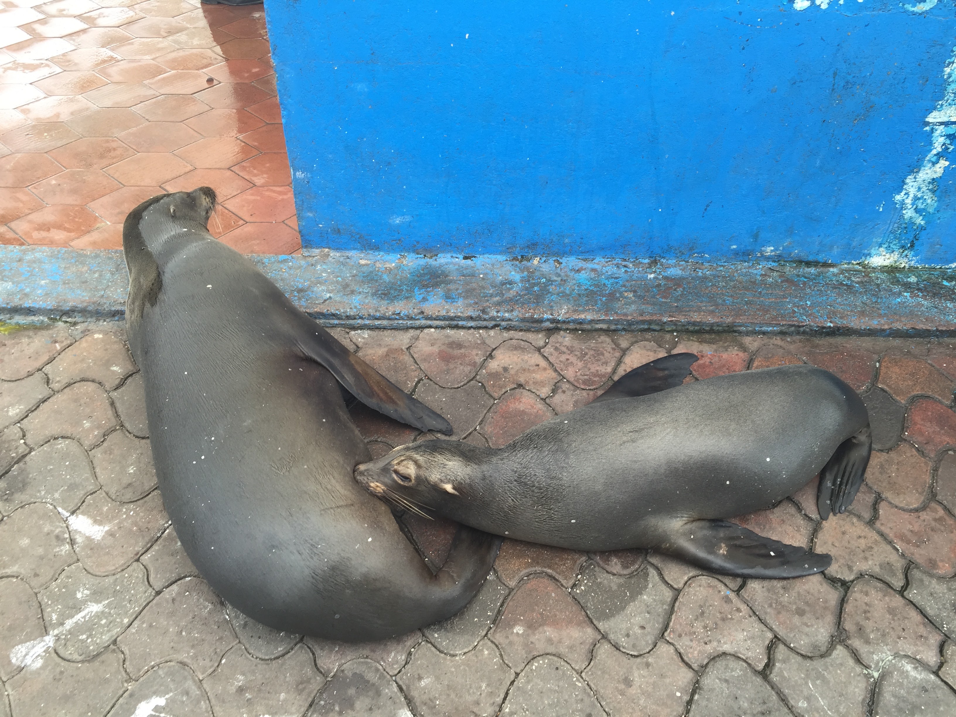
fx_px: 801
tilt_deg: -45.7
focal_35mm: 29
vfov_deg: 48.2
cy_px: 358
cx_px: 478
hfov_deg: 61.7
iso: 32
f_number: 2.2
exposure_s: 1/121
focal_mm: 4.15
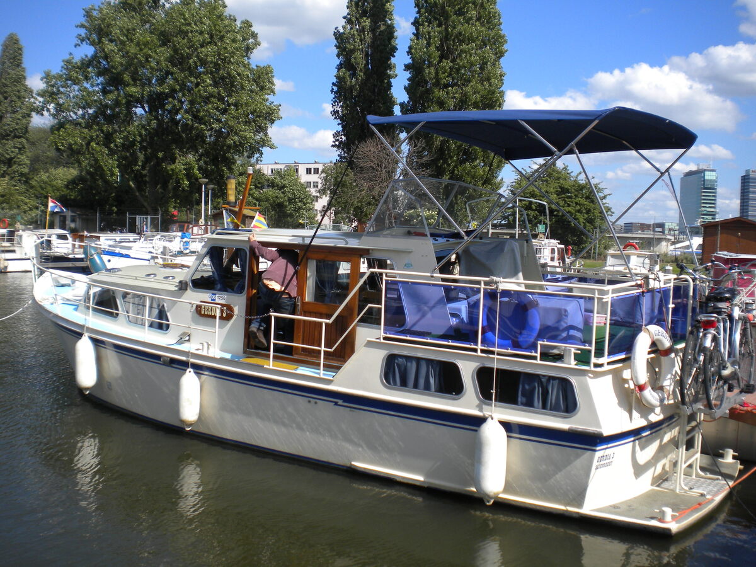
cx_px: 378
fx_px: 764
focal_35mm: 35
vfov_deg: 40.7
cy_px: 284
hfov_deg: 52.6
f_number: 4.6
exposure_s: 1/646
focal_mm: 6.3
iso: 80
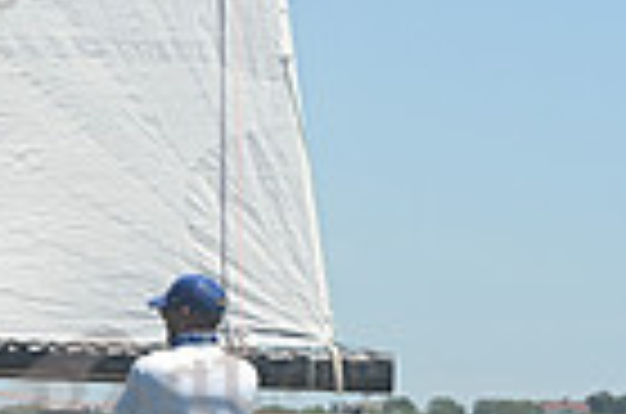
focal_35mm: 293
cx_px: -486
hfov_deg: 6.9
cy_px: 254
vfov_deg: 4.7
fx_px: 5083
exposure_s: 1/1000
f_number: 7.1
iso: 320
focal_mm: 70
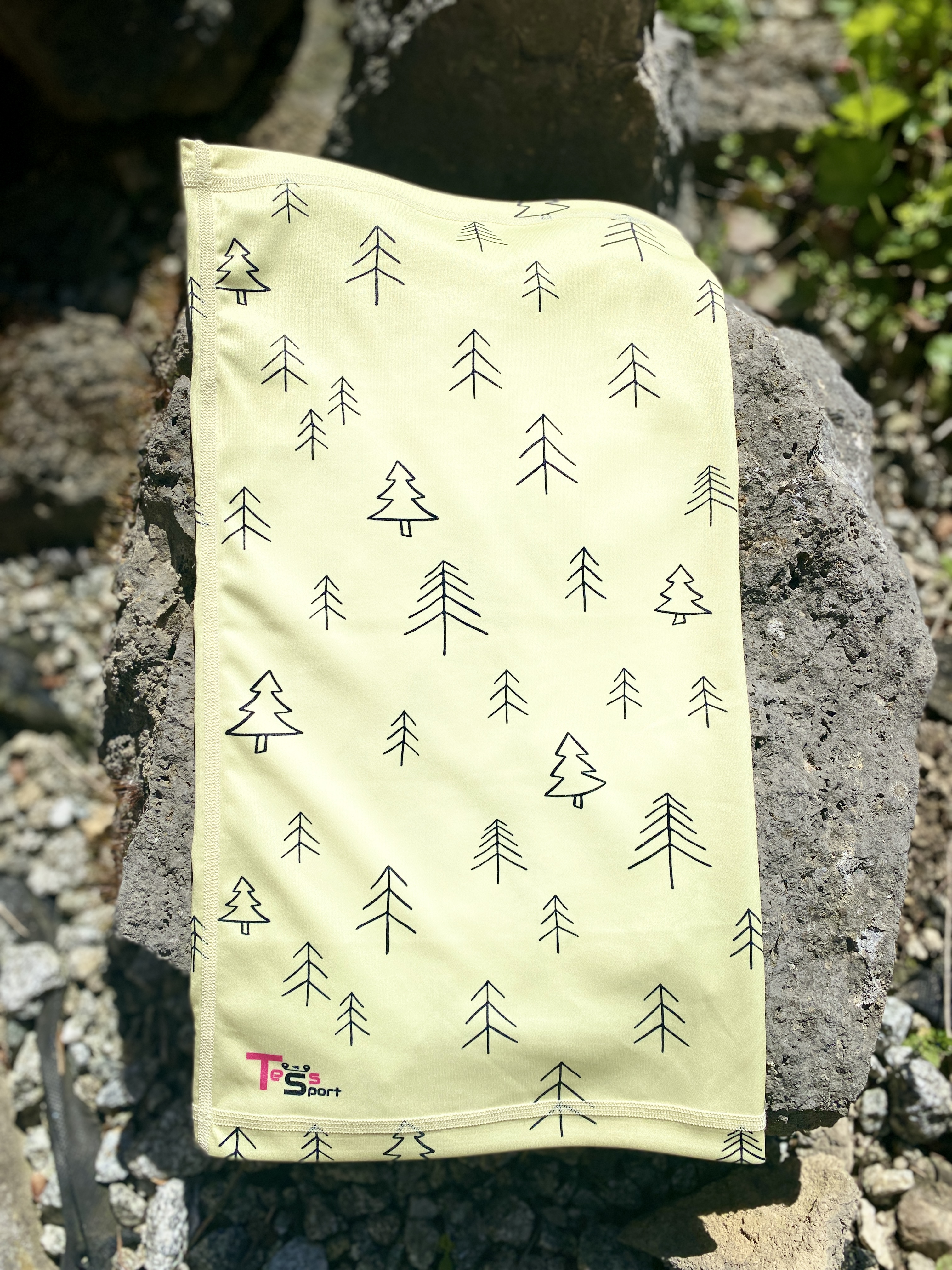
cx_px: 476
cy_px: 635
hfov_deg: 53.1
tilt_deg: -66.1
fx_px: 953
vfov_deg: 67.3
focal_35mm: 26
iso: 32
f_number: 1.8
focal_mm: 4.25
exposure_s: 1/8850
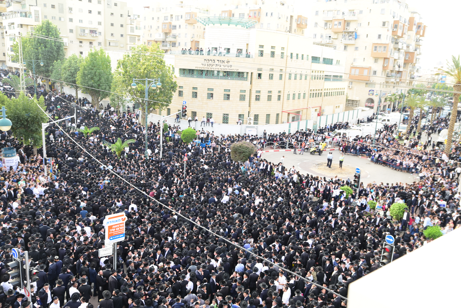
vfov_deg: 41.1
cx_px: 230
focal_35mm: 32
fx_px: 410
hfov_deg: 58.7
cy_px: 154
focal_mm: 32
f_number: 3.5
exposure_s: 1/160
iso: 125
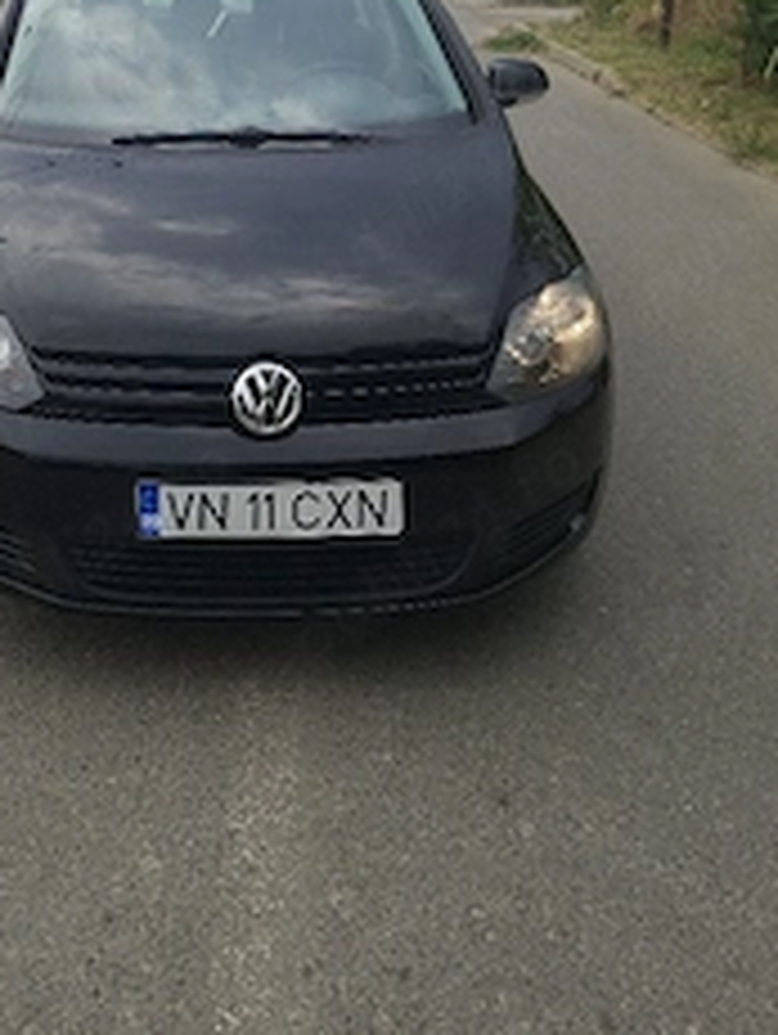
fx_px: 1196
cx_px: 175
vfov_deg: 45.1
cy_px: 256
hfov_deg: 35.1
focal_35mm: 40
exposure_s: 1/526
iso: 50
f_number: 1.8
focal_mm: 5.54
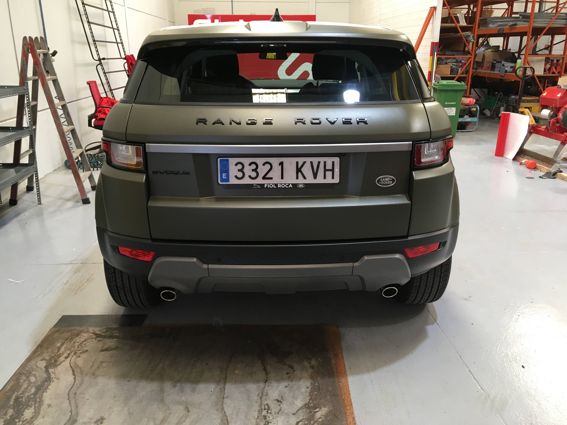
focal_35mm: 29
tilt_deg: -20.7
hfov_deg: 61.7
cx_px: 284
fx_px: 475
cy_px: 212
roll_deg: +0.4
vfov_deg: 48.2
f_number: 2.2
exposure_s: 1/33
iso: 100
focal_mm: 4.15
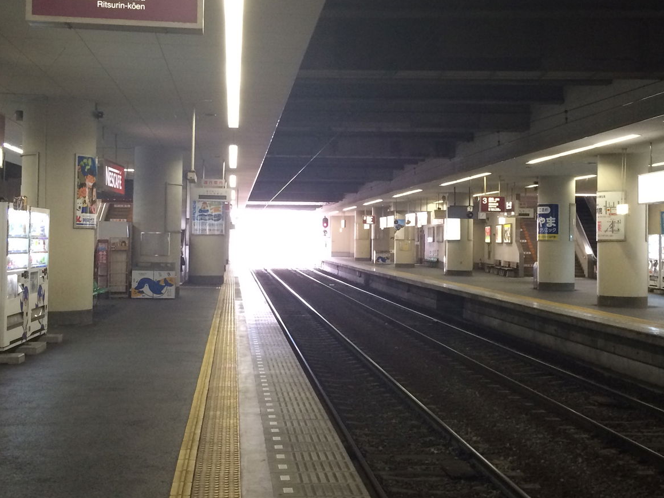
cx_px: 338
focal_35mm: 48
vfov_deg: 30.2
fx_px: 921
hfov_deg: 39.7
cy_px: 218
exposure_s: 1/30
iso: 160
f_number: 2.2
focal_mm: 4.15
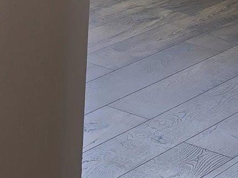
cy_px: -173
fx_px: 1127
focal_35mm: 164
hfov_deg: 10.7
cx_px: -278
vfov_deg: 8.6
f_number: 1.7
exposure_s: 1/120
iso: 25
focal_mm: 6.3
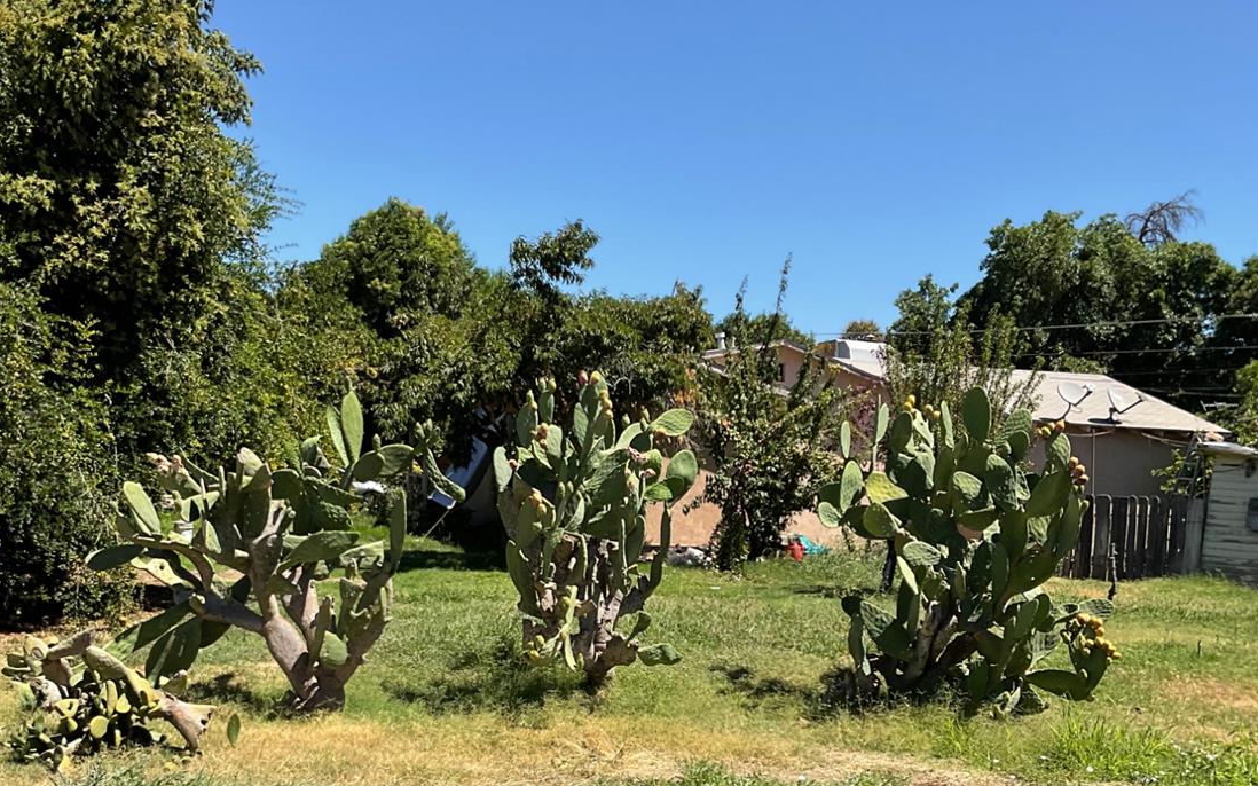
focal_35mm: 42
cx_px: 632
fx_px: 1440
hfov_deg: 47.2
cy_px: 565
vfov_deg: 30.2
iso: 16
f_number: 1.8
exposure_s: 1/1342
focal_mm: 3
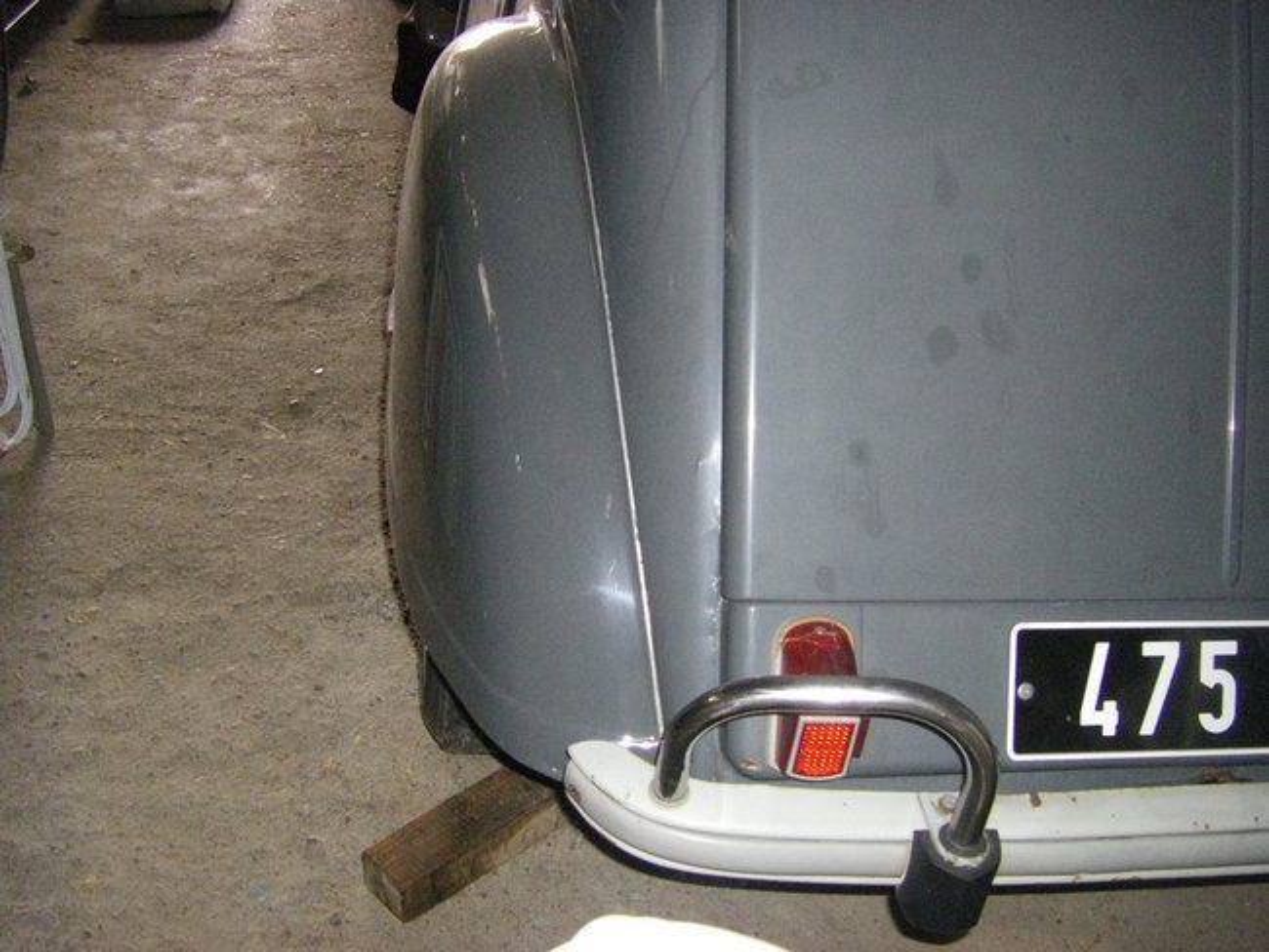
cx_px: 634
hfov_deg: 49.0
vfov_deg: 37.7
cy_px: 476
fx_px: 1394
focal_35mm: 38
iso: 800
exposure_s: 1/50
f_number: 3.5
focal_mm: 6.3
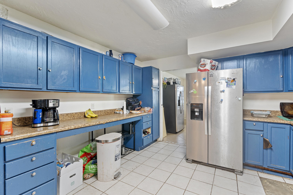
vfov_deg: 73.7
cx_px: 146
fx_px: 130
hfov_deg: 96.7
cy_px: 98
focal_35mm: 16
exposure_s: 1
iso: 800
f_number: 8
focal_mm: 16
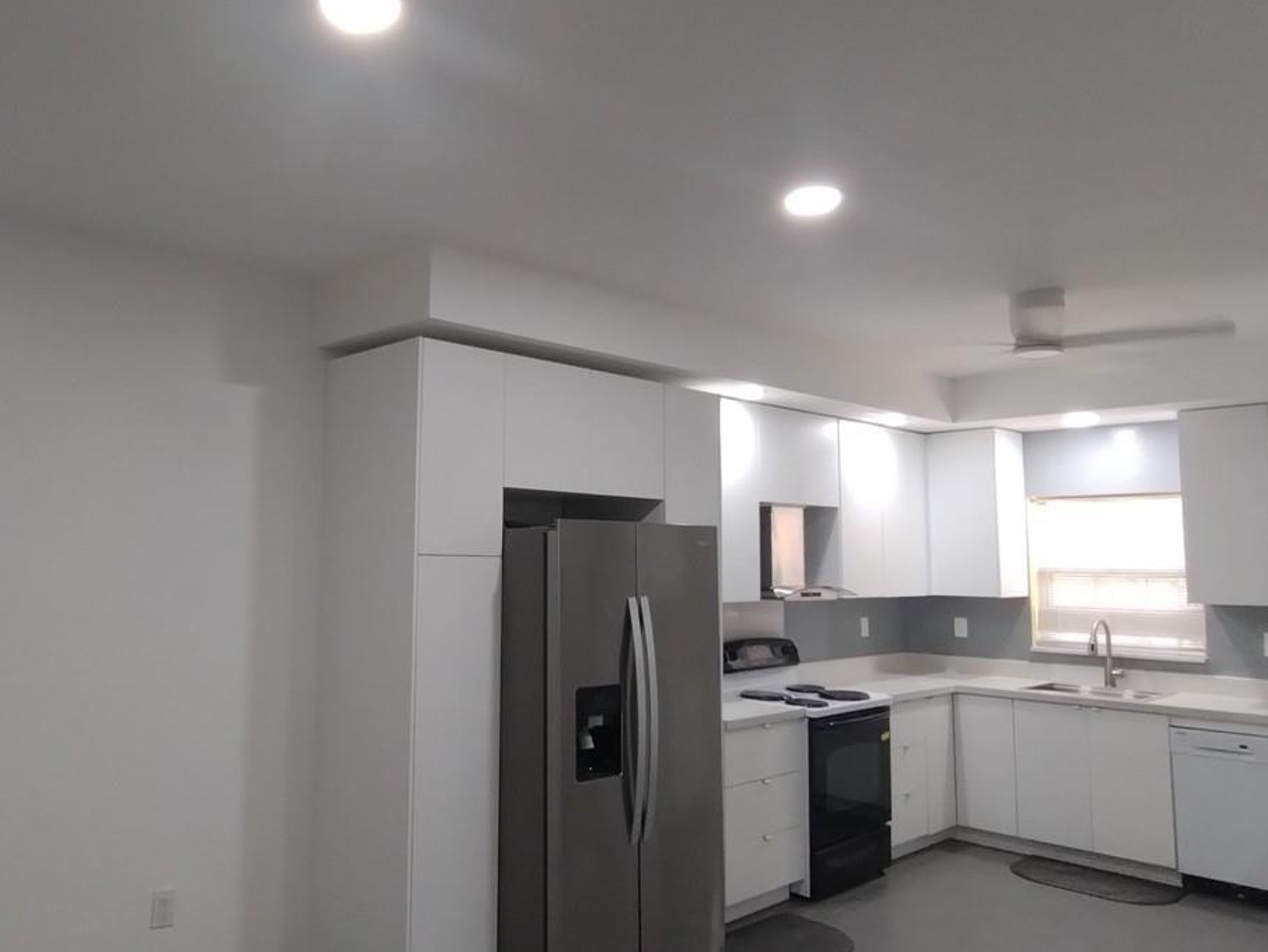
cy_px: 468
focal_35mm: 28
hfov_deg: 62.8
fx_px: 1026
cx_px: 501
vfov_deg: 49.8
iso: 253
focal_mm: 1.66
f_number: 2.2
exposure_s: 1/30
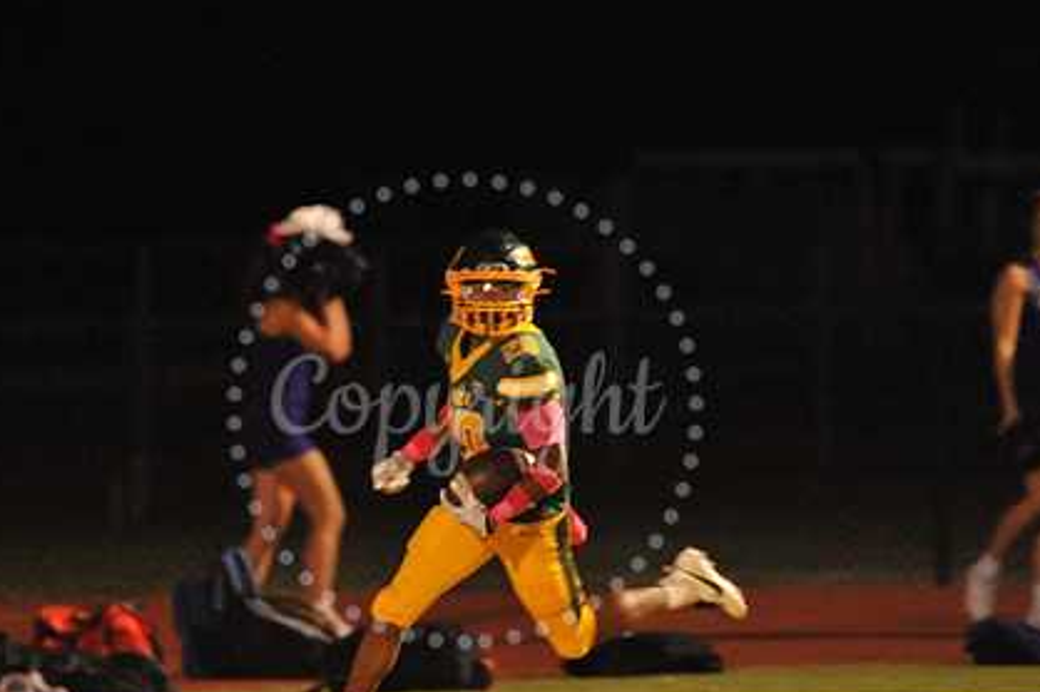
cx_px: 465
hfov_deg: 3.3
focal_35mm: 624
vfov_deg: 2.2
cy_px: 408
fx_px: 18012
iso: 6400
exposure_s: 1/200
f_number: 6.3
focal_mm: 450
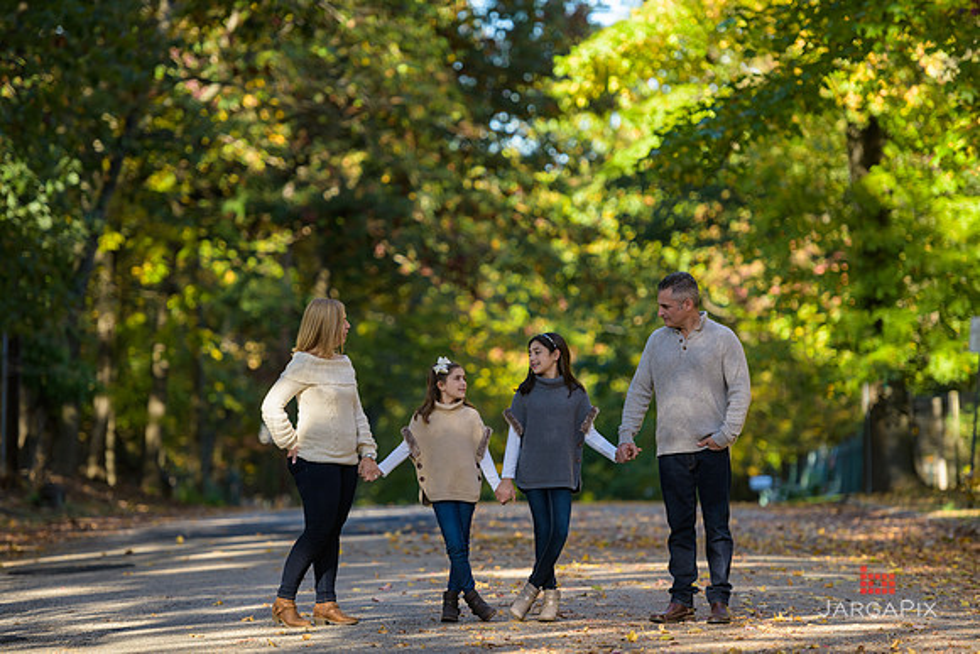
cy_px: 327
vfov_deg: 8.3
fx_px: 4493
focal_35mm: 165
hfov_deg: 12.4
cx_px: 490
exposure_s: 1/400
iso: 200
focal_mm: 165
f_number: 3.2
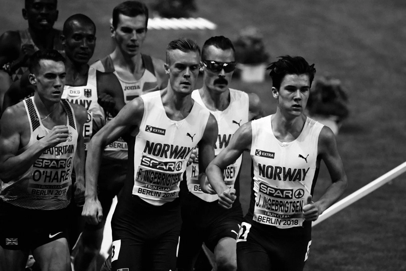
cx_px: 203
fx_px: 8458
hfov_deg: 2.7
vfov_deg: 1.8
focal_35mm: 750
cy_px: 136
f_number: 5.6
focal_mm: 500
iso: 5000
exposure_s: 1/1000
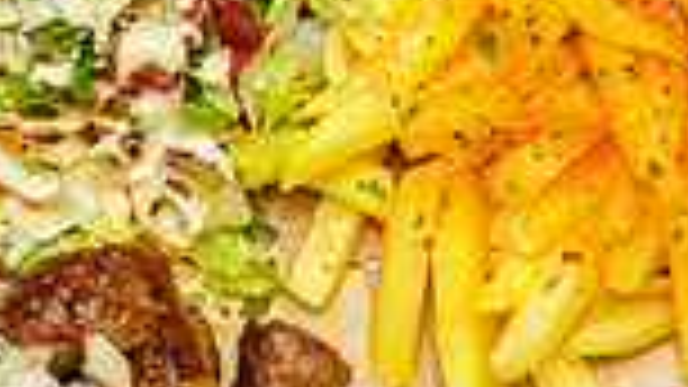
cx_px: 346
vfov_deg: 4.3
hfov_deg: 7.6
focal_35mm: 283
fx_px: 5162
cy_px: 247
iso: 100
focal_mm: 70
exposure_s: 1/250
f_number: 4
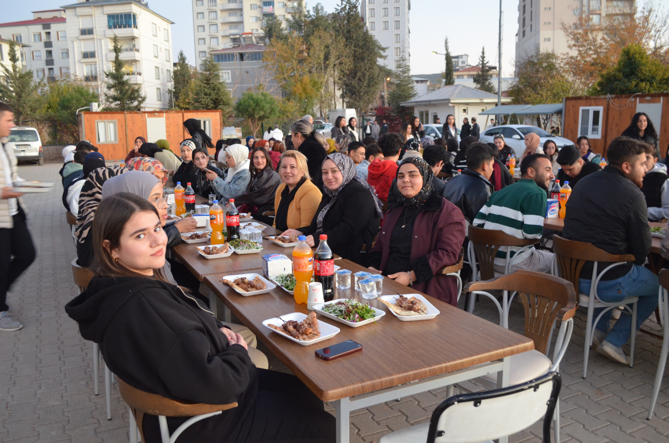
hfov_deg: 62.0
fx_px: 556
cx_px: 334
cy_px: 222
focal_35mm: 30
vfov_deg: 43.4
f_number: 3.8
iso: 1600
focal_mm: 20
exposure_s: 1/30
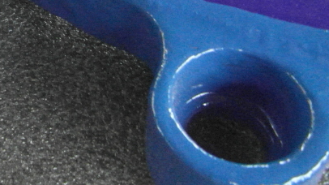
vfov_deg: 17.2
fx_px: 576
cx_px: -36
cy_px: -54
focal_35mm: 66
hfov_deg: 28.8
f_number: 3.2
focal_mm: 4
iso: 800
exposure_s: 1/30
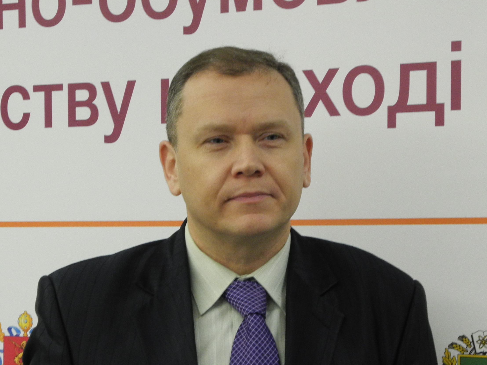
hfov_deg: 14.1
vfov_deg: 10.6
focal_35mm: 140
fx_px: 1970
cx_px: 232
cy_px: 298
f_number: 4
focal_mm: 18.1
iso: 289
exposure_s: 1/32
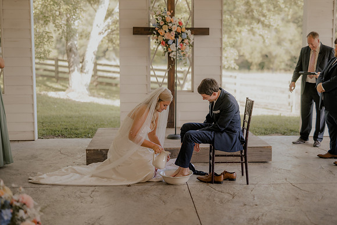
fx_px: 477
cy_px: 112
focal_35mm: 51
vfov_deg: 26.5
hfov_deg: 38.9
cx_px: 168
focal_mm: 50
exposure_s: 1/1250
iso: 500
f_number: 2.5
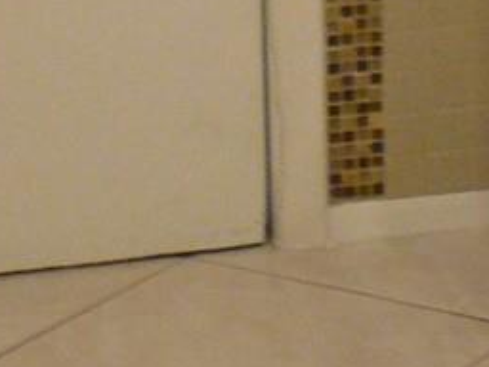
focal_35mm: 225
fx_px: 3178
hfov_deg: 8.0
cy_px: -617
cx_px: 1228
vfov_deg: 6.2
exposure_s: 1/30
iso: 160
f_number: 2.8
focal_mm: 6
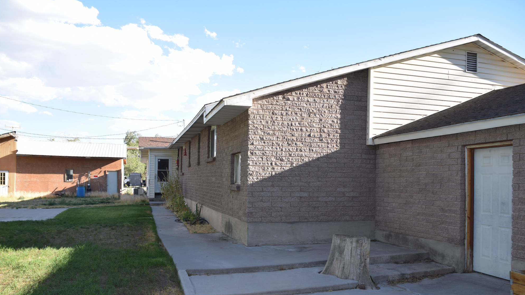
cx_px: 266
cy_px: 178
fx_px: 404
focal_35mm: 29
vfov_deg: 40.0
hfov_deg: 66.1
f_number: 5.6
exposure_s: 1/125
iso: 100
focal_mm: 18
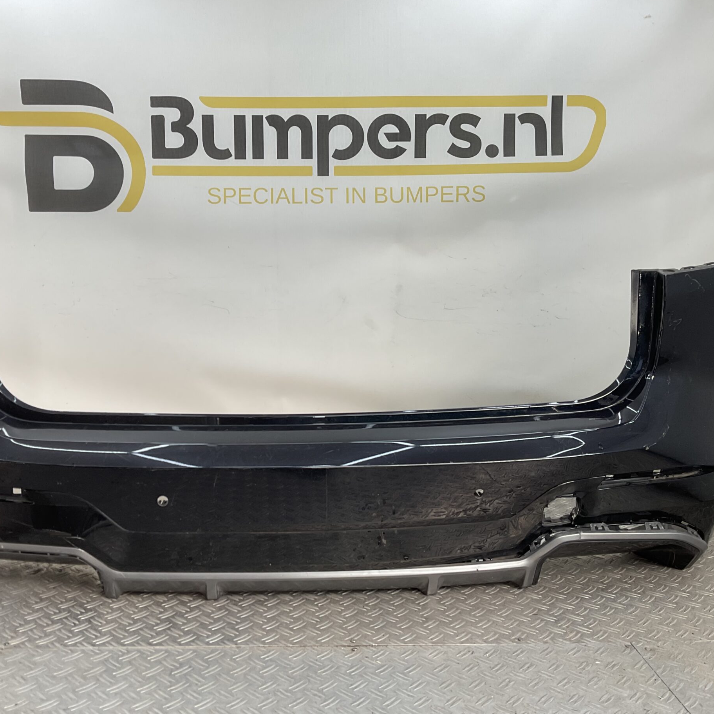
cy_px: 371
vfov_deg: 46.0
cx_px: 312
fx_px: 840
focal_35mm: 36
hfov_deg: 45.9
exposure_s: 1/149
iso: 16
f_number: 1.8
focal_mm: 3
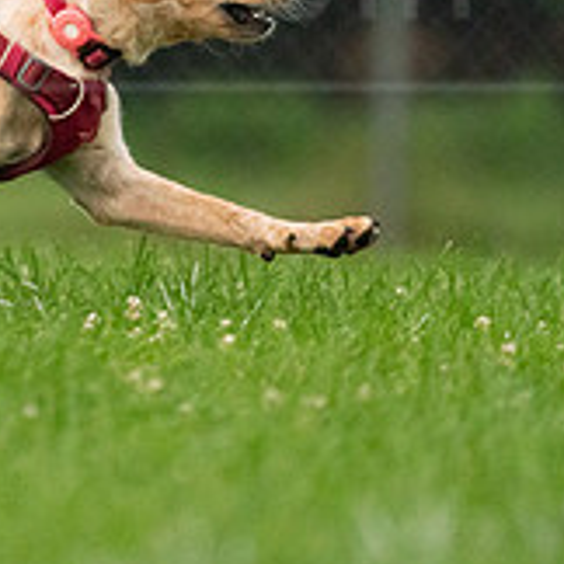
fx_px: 33696
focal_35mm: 1828
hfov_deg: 1.0
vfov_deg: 1.0
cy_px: 37
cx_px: 7
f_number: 6.3
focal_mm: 600
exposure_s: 1/2000
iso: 6400
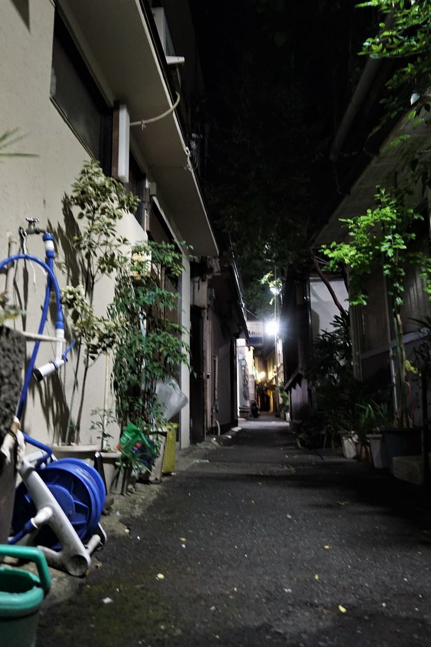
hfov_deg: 49.5
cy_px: 312
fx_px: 467
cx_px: 209
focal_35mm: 26
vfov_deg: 69.4
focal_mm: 16
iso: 3200
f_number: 3.5
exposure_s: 1/13
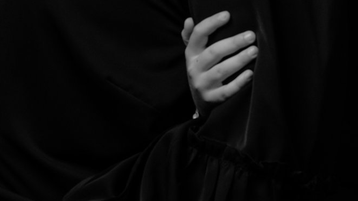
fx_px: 2715
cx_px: 161
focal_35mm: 286
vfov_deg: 4.2
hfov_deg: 7.5
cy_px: -239
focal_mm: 70
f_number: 6.3
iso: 250
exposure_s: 1/60
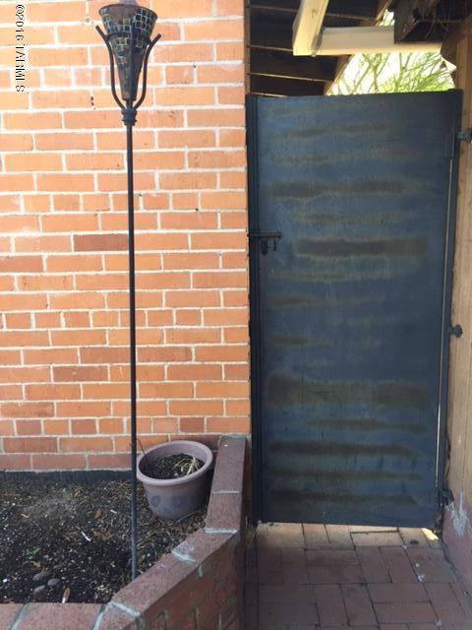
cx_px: 236
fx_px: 527
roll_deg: +1.0
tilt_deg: -8.7
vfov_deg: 61.7
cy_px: 315
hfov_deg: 48.2
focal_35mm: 29
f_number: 2.2
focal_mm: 4.15
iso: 50
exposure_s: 1/120
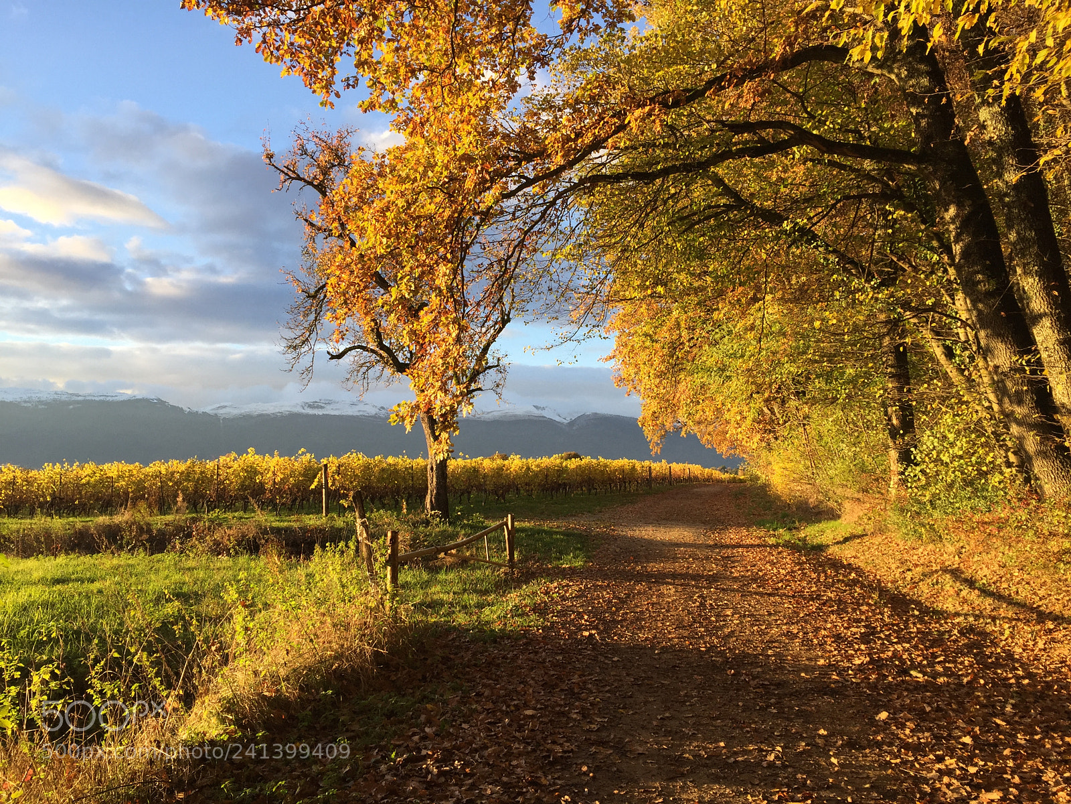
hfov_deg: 61.7
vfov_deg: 48.2
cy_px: 402
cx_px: 536
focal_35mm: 29
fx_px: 897
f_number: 2.2
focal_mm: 4.15
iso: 32
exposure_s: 1/373
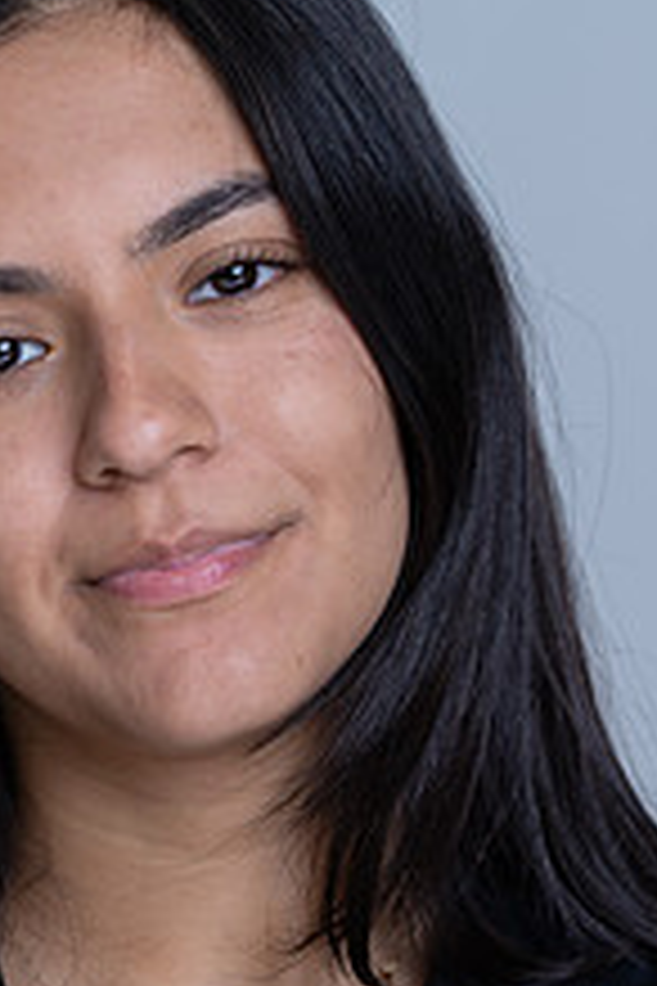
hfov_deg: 3.7
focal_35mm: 367
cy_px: 581
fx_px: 10046
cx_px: 126
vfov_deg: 5.6
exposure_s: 1/200
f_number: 5.6
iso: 160
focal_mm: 179
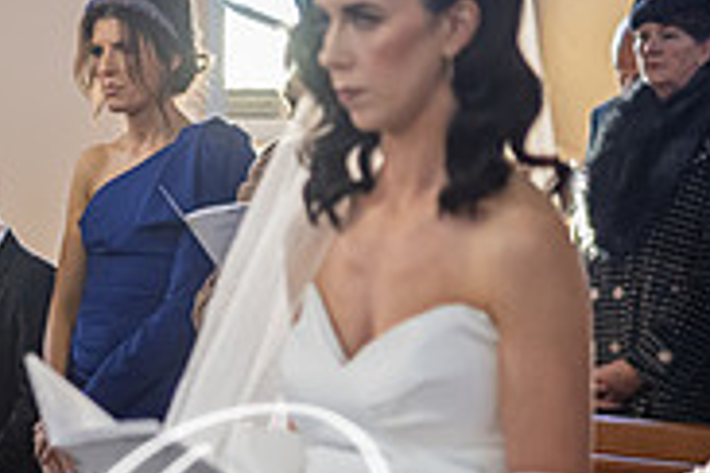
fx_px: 4378
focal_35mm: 222
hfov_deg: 9.0
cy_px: 475
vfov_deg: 6.2
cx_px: -407
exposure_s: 1/125
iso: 1250
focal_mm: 70
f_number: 2.8
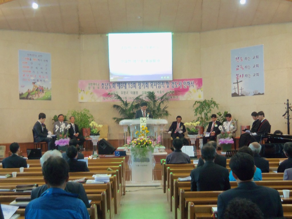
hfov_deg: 38.9
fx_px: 413
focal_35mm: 49
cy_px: 110
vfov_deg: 29.7
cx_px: 146
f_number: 4.6
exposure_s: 1/13
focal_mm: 8.7
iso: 400
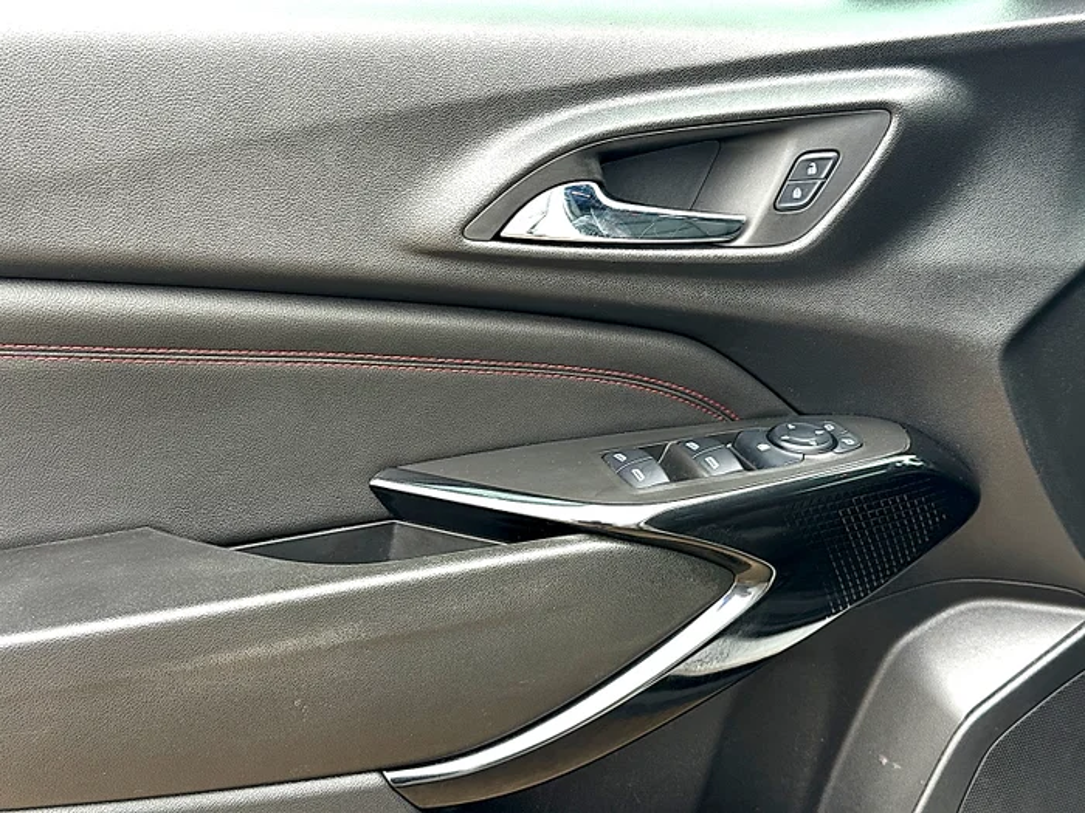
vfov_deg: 30.3
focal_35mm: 48
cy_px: 406
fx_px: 1505
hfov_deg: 39.7
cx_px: 542
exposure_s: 1/121
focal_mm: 6.86
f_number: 1.78
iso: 50
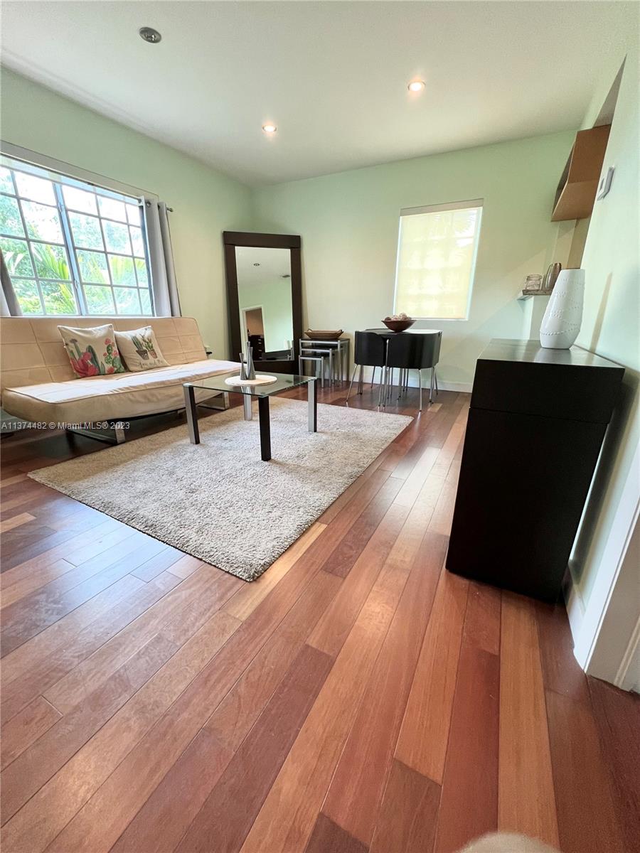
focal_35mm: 13
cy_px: 426
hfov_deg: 89.9
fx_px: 320
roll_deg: -0.8
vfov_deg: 106.2
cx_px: 320
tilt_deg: -19.7
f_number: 1.8
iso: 250
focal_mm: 1.57
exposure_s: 1/60
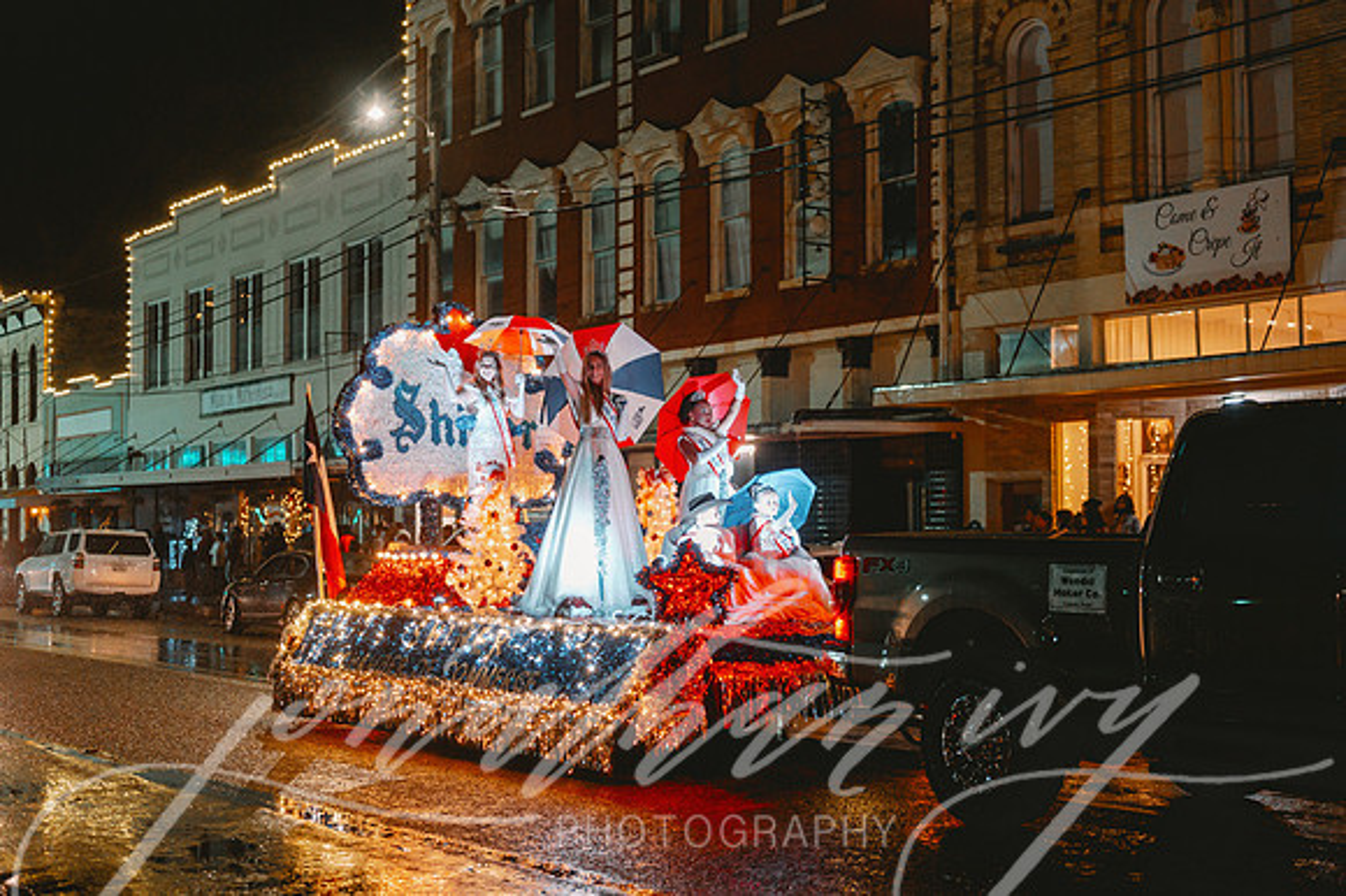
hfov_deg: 39.6
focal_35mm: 50
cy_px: 448
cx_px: 673
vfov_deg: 27.0
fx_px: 1868
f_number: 2
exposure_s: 1/400
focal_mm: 50
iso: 5000
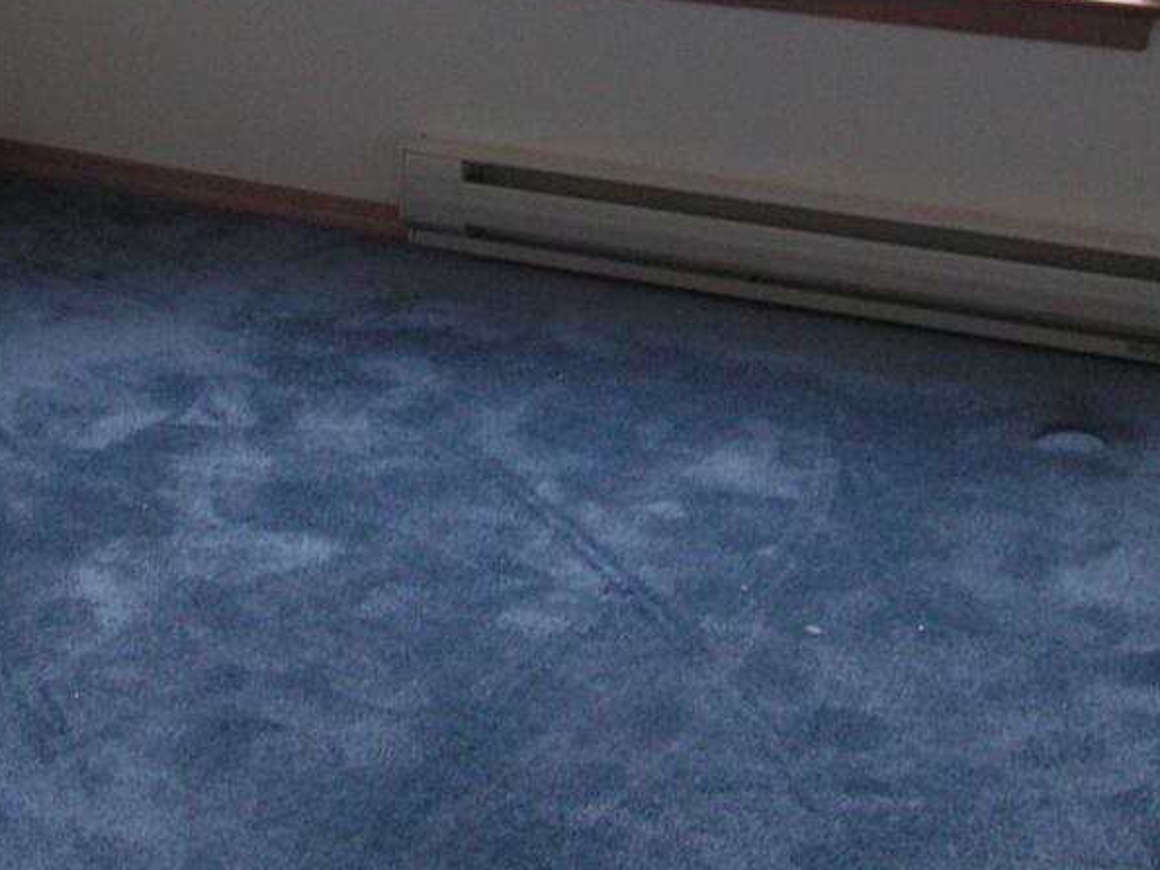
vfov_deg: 17.6
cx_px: 395
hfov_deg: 23.7
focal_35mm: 82
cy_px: 10
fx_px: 2748
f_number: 3.3
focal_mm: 6.3
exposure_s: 1/45
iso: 80
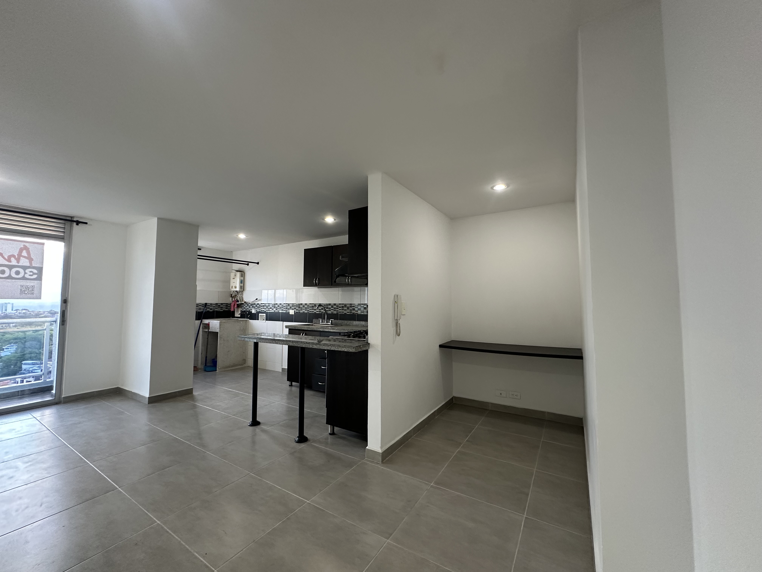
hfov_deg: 102.1
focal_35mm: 14
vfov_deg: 85.7
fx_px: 308
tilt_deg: +1.6
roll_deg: +2.0
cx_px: 381
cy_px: 286
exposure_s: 1/60
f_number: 2.2
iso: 200
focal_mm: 2.22
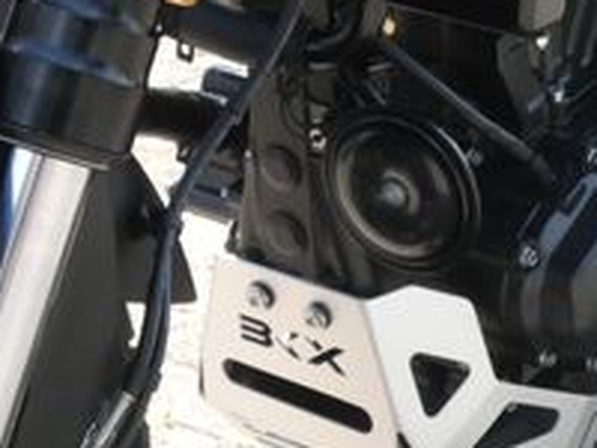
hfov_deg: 15.7
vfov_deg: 11.7
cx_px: 433
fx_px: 2156
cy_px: -66
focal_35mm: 125
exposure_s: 1/1000
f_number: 4.5
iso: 800
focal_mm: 7.1
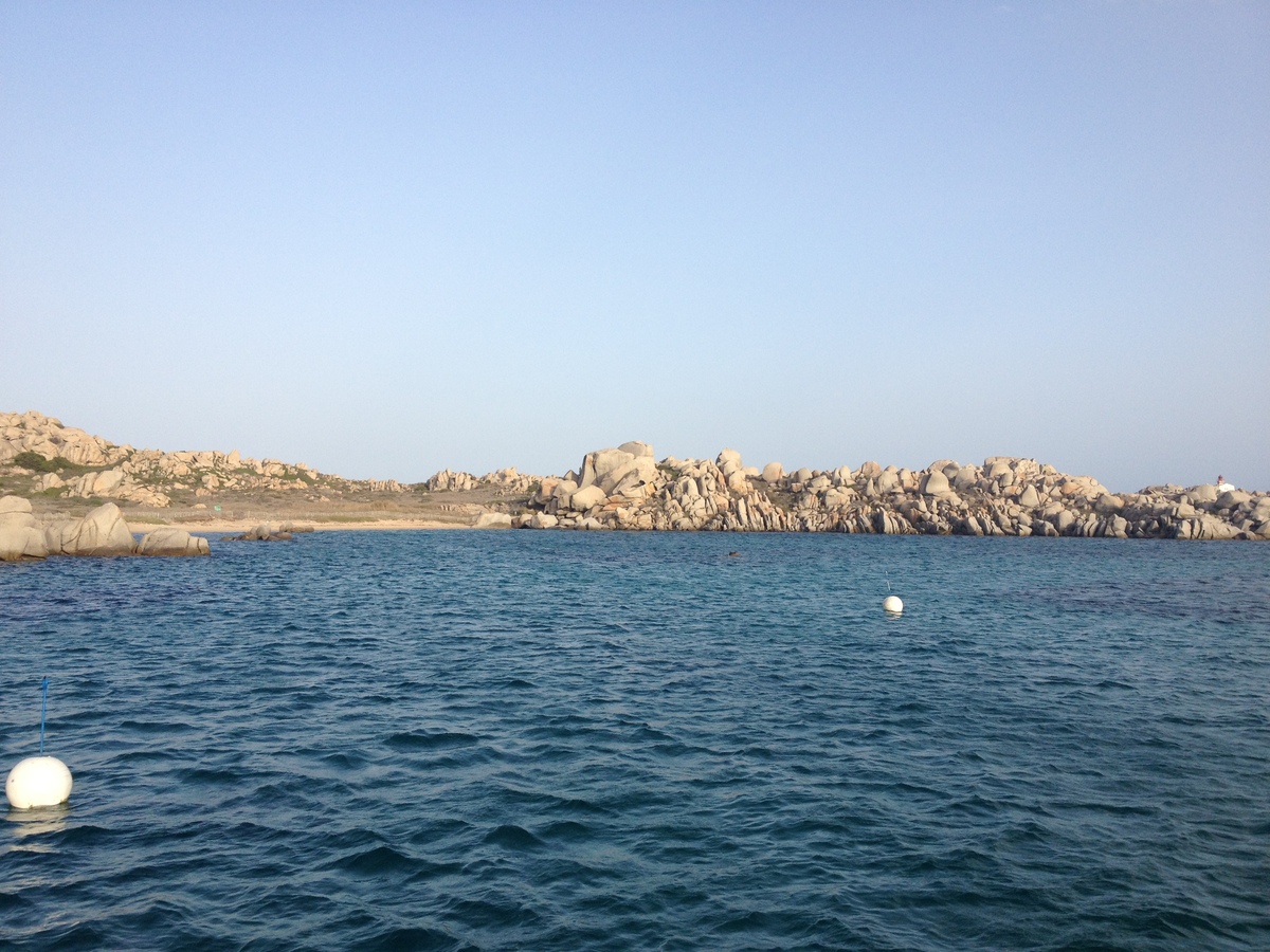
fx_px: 1284
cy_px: 476
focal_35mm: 35
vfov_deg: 40.7
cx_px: 635
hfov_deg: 52.6
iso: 64
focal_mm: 4.28
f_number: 2.4
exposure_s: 1/935
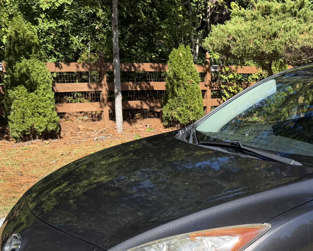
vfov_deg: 28.5
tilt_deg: -20.1
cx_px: 286
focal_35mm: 52
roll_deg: -1.7
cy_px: 204
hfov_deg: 33.9
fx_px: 482
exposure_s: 1/3279
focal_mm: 6.76
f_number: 1.78
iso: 80
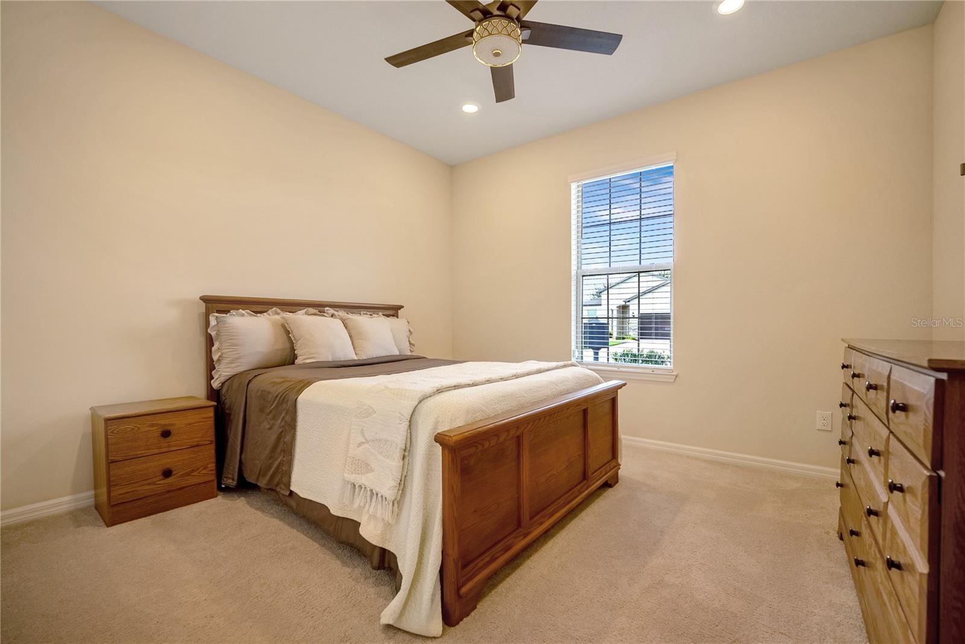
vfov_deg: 81.3
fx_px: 375
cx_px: 482
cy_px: 322
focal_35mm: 14
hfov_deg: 104.2
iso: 800
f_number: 4.5
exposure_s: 1/4000
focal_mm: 14
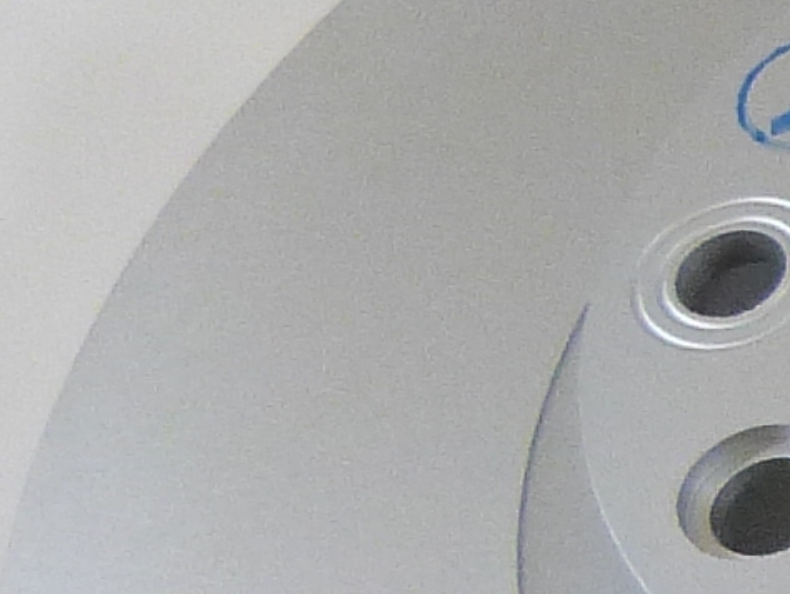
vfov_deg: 8.6
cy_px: 576
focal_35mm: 172
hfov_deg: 8.8
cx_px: 2598
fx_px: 3927
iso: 200
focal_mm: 4.5
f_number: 2.8
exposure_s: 1/60
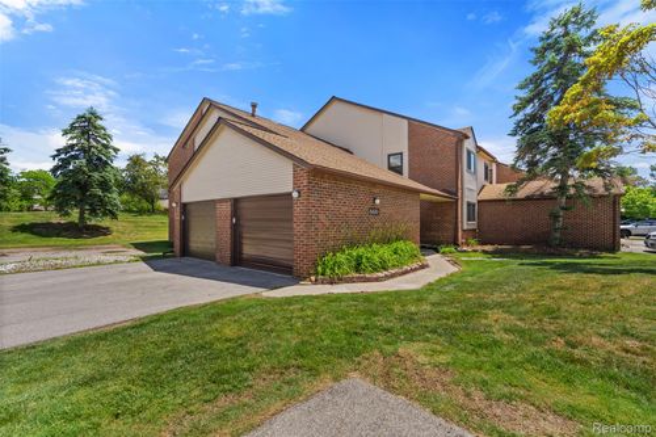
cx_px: 328
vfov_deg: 73.7
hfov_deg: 96.8
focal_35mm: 16
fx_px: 291
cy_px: 218
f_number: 9
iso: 250
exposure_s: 1/30
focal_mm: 16
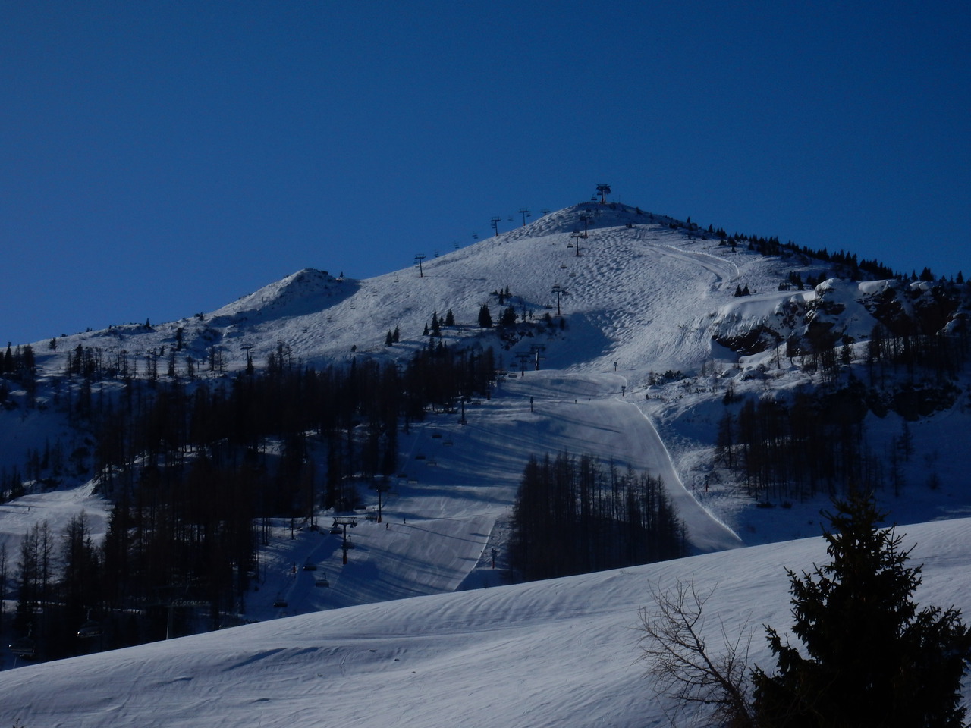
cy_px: 364
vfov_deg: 14.9
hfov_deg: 19.8
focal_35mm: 99
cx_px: 486
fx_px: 2777
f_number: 6.7
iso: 125
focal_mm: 17.6
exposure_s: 1/2000
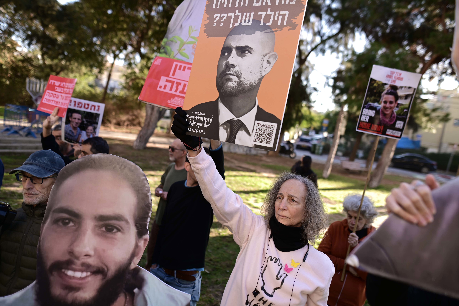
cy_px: 153
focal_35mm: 24
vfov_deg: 53.1
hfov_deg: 73.8
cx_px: 230
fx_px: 306
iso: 50
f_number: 2
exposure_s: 1/250
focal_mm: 24
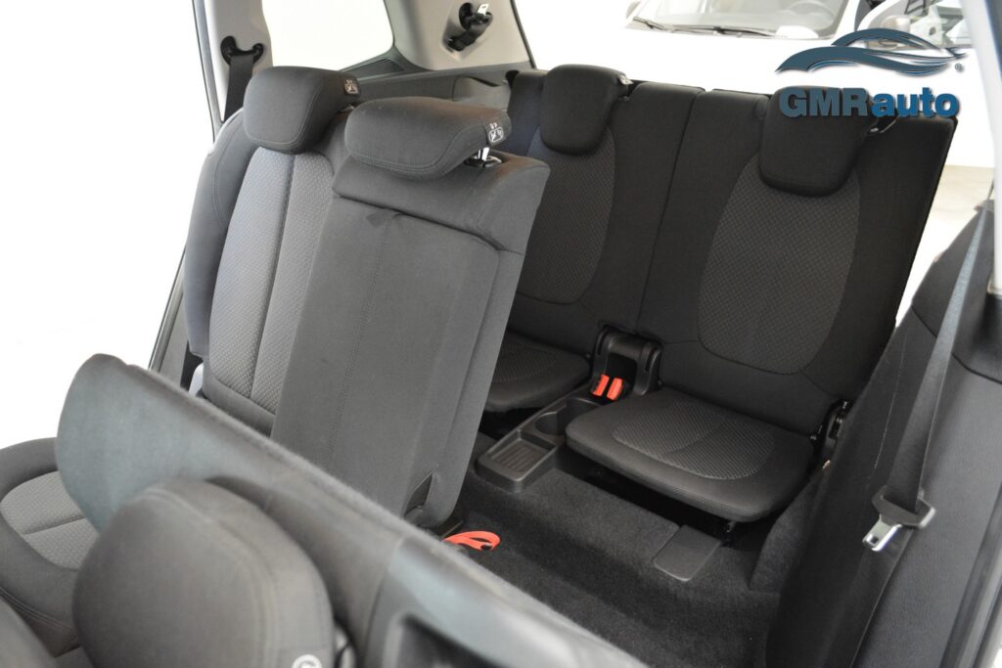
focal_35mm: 27
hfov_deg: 67.4
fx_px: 752
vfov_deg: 47.9
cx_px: 501
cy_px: 334
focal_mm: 18
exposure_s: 1/40
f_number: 4
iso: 3200
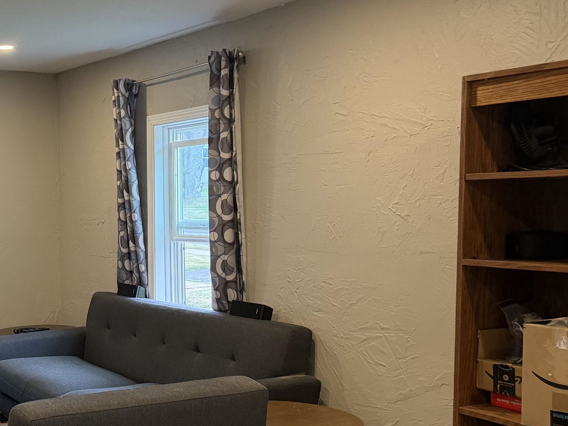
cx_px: 36
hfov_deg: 34.4
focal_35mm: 52
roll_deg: +1.1
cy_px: 243
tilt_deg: -0.9
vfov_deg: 28.0
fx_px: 853
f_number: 1.78
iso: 400
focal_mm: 6.76
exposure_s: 1/120
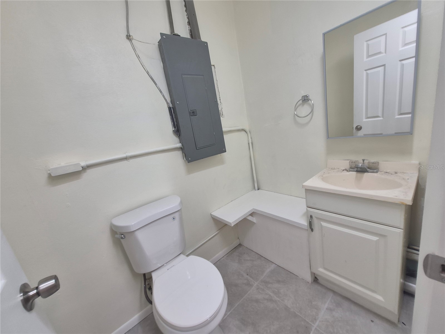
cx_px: 222
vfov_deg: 89.9
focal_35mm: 13
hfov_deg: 106.2
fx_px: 167
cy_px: 167
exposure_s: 1/60
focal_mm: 1.74
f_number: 2.2
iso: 50
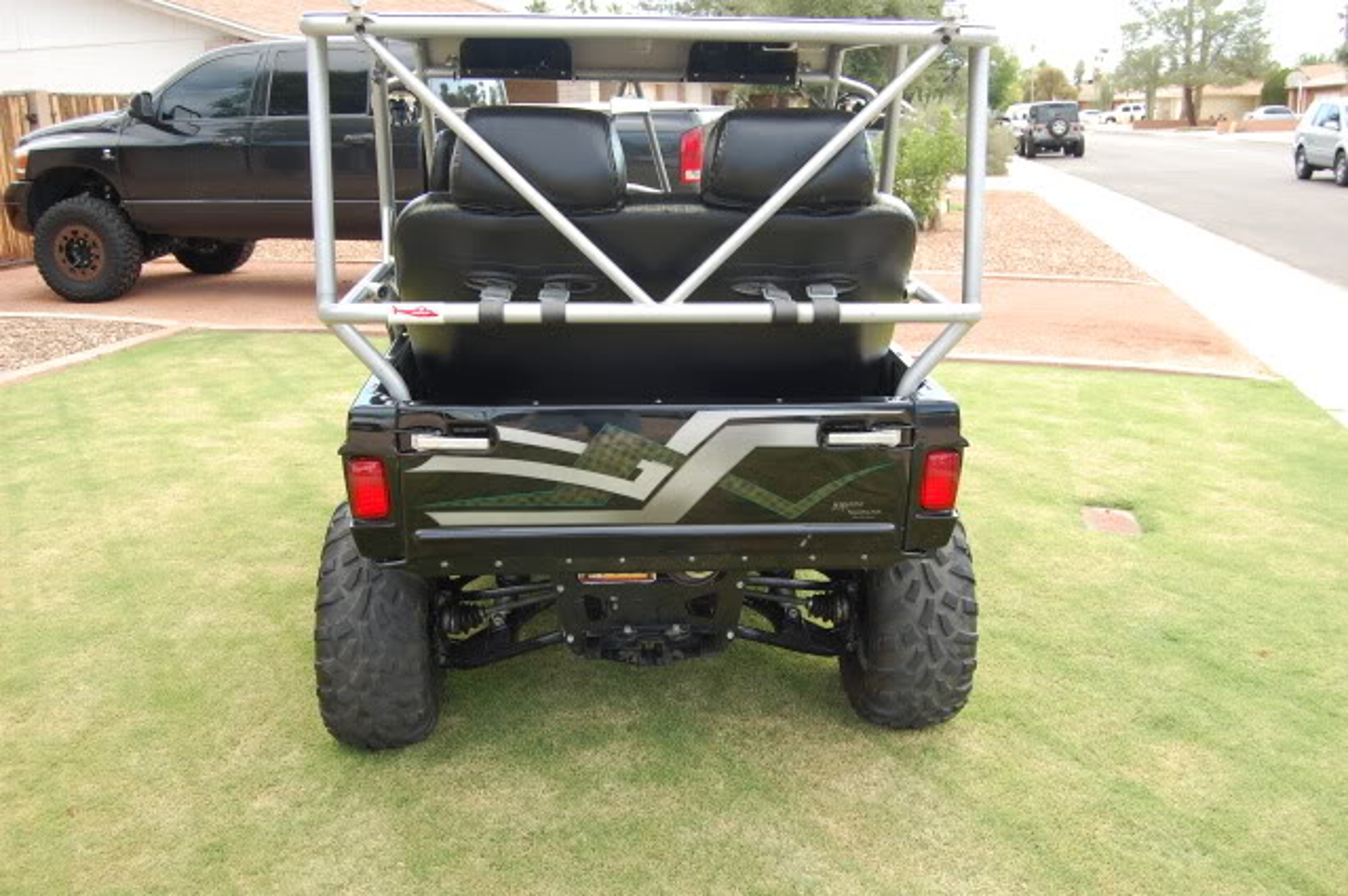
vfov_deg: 39.9
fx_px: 1235
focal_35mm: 33
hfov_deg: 57.3
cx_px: 674
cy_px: 448
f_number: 5.6
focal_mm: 22
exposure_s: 1/125
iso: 200
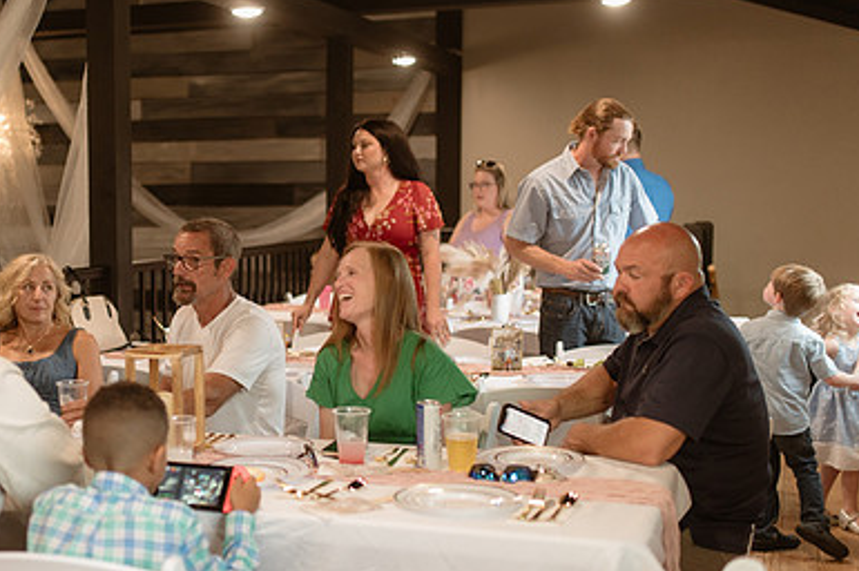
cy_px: 324
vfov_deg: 24.1
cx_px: 229
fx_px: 1335
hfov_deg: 35.0
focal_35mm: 56
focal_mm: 35
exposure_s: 1/200
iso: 1250
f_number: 1.4
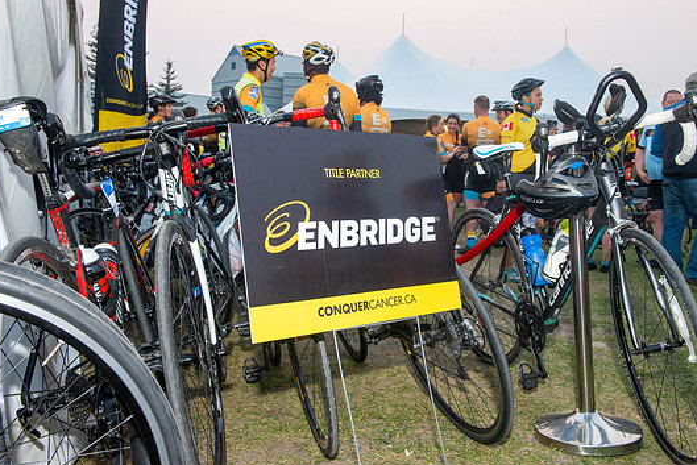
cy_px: 221
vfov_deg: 38.9
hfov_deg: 55.8
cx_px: 365
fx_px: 658
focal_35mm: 34
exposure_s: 1/100
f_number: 8
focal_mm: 31
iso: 1000
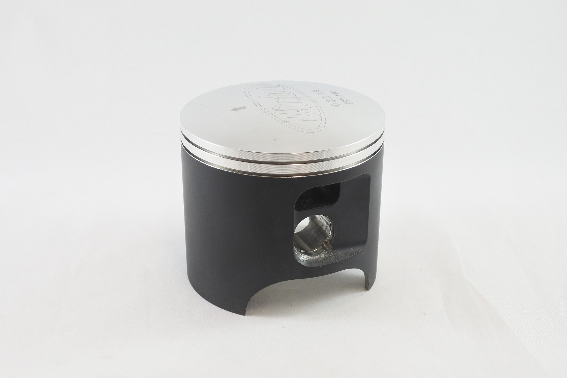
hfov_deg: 46.4
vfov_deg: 31.9
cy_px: 189
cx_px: 284
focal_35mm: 42
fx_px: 661
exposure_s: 1/125
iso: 450
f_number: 4.2
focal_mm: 15.7
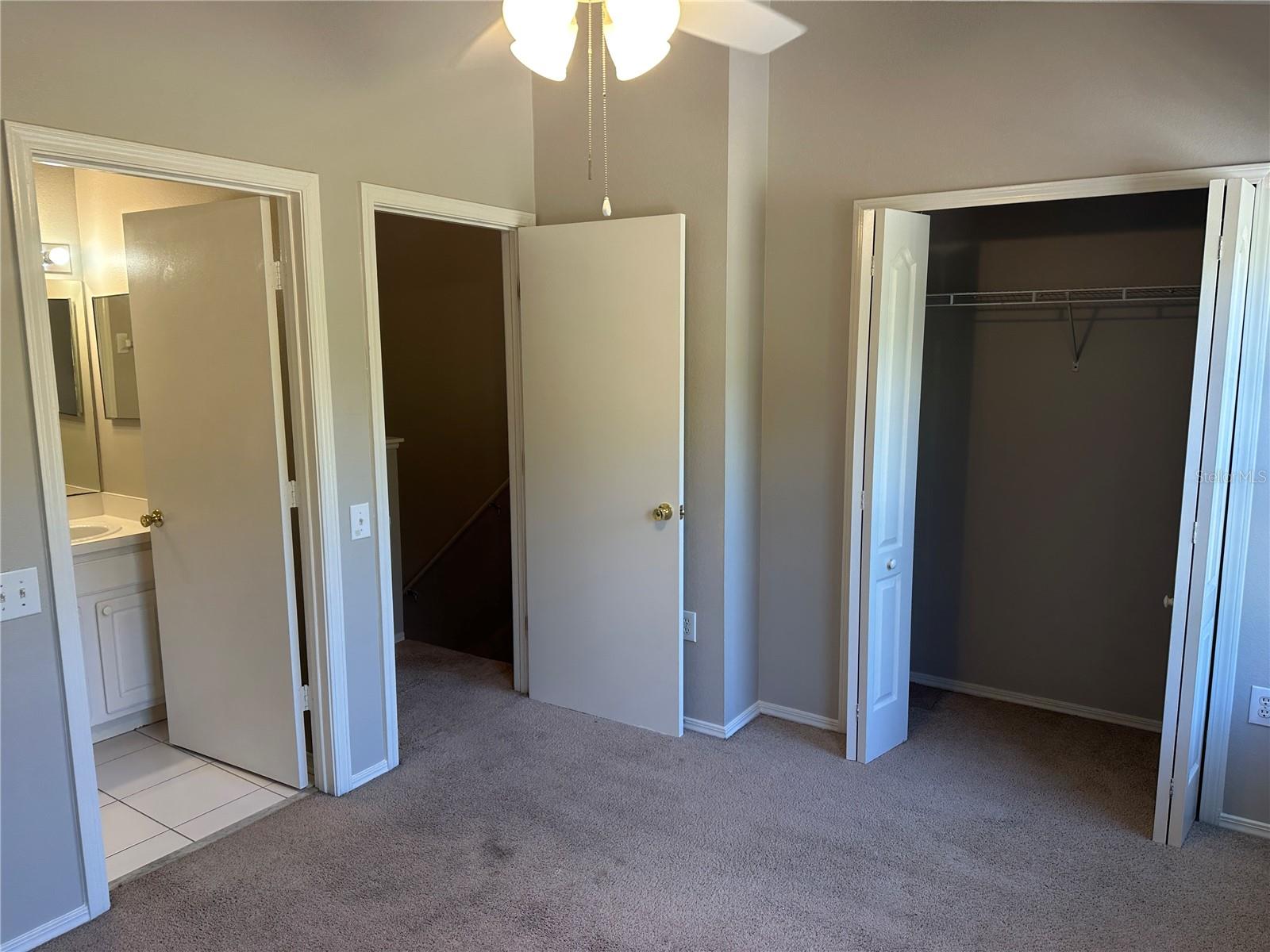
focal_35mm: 24
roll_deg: -0.3
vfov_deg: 56.8
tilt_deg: -8.0
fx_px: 881
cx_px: 635
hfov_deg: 71.6
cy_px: 476
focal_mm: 6.86
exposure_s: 1/120
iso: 100
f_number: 1.78
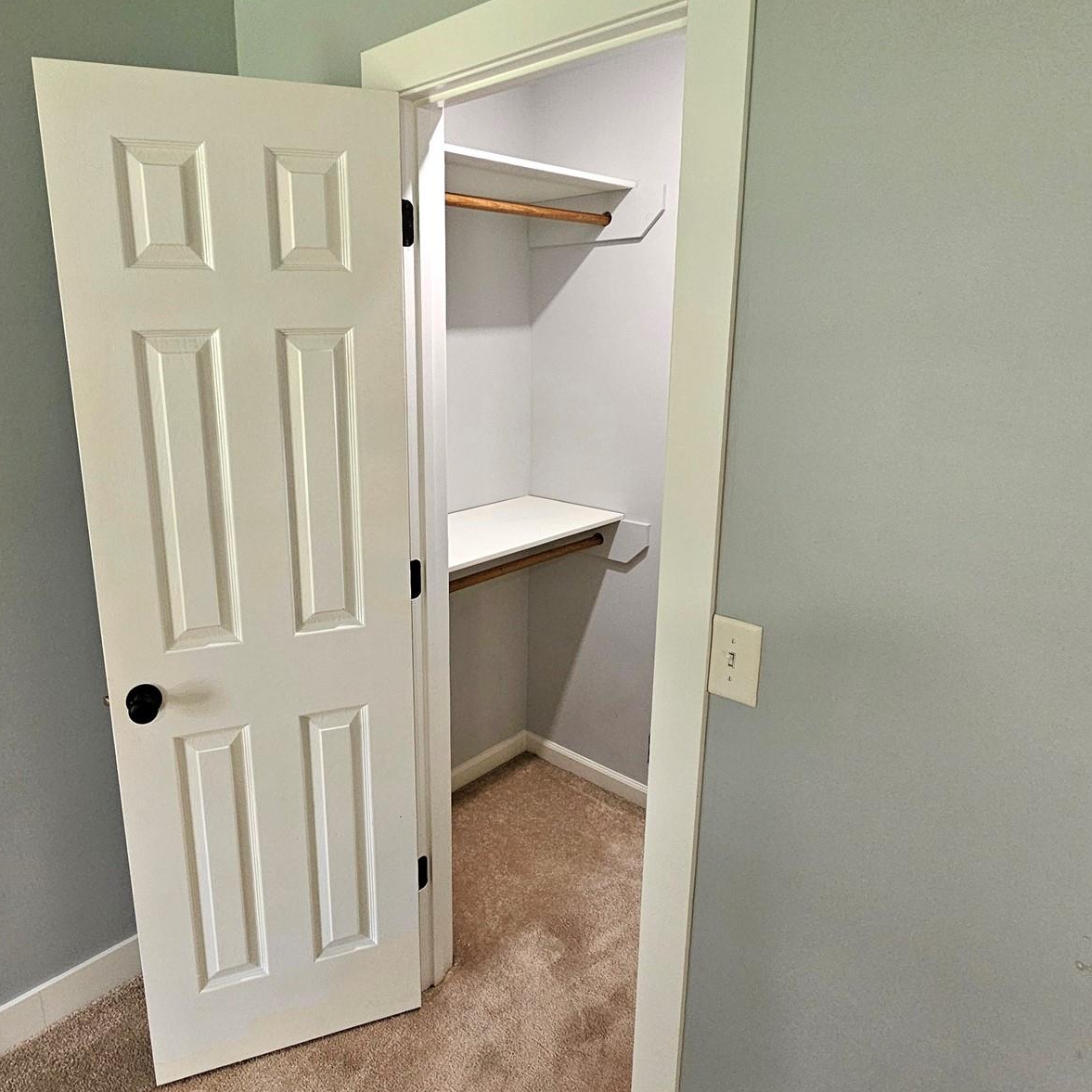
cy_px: 517
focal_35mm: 20
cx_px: 463
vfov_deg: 74.8
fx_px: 714
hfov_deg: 74.4
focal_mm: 2.2
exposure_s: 1/77.5
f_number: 2.2
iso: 400
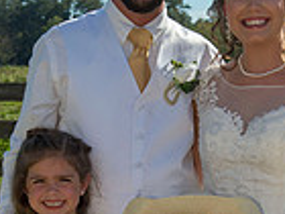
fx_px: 1120
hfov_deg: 14.5
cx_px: 180
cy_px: 263
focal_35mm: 136
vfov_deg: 10.7
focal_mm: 44
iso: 200
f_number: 6.3
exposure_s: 1/800
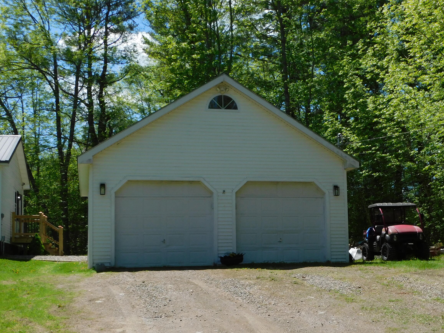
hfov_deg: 36.7
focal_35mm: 52
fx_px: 667
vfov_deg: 27.9
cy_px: 214
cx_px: 270
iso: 125
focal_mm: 7.1
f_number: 3.6
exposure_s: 1/1250
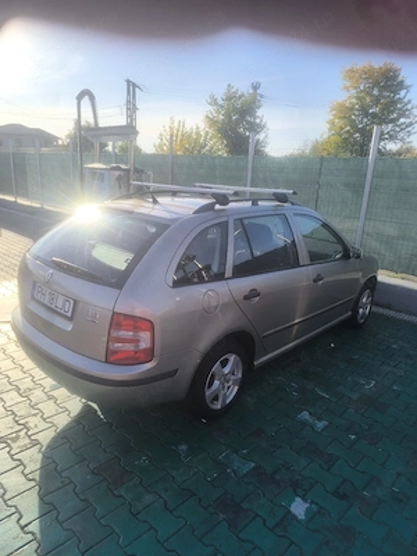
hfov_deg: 58.9
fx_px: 369
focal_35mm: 23
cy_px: 278
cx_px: 208
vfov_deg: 73.9
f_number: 1.65
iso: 50
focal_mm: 6.14
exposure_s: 1/909
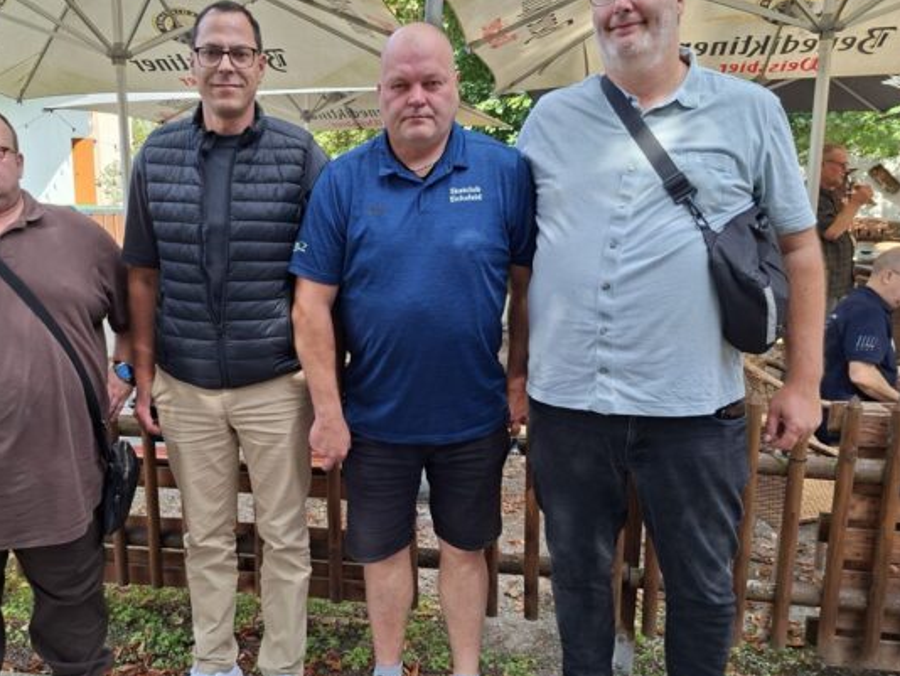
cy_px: 347
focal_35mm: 31
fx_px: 806
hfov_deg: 57.8
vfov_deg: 45.5
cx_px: 354
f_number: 1.8
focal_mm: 5.54
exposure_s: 1/443
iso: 50
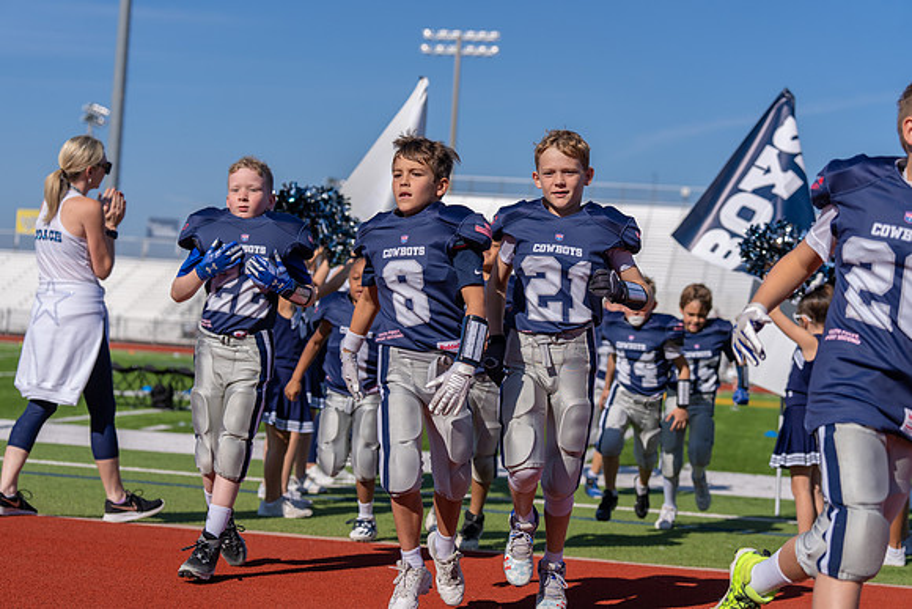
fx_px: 1774
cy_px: 304
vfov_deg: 19.5
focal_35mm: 70
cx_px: 456
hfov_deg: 28.8
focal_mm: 70
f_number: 3.5
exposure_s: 1/2500
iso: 125
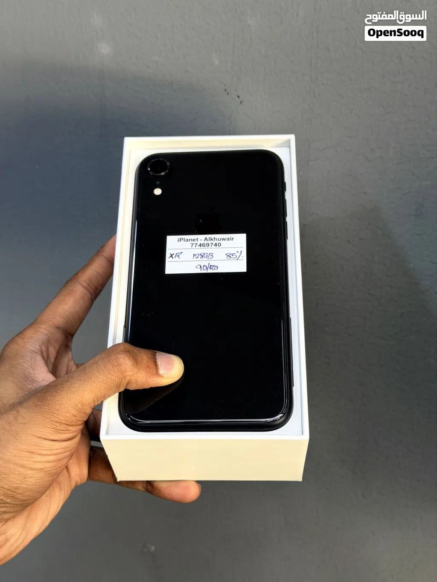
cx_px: 218
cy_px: 291
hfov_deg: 30.3
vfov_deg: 39.7
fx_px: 808
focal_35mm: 48
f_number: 1.78
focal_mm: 6.76
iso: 80
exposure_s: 1/50
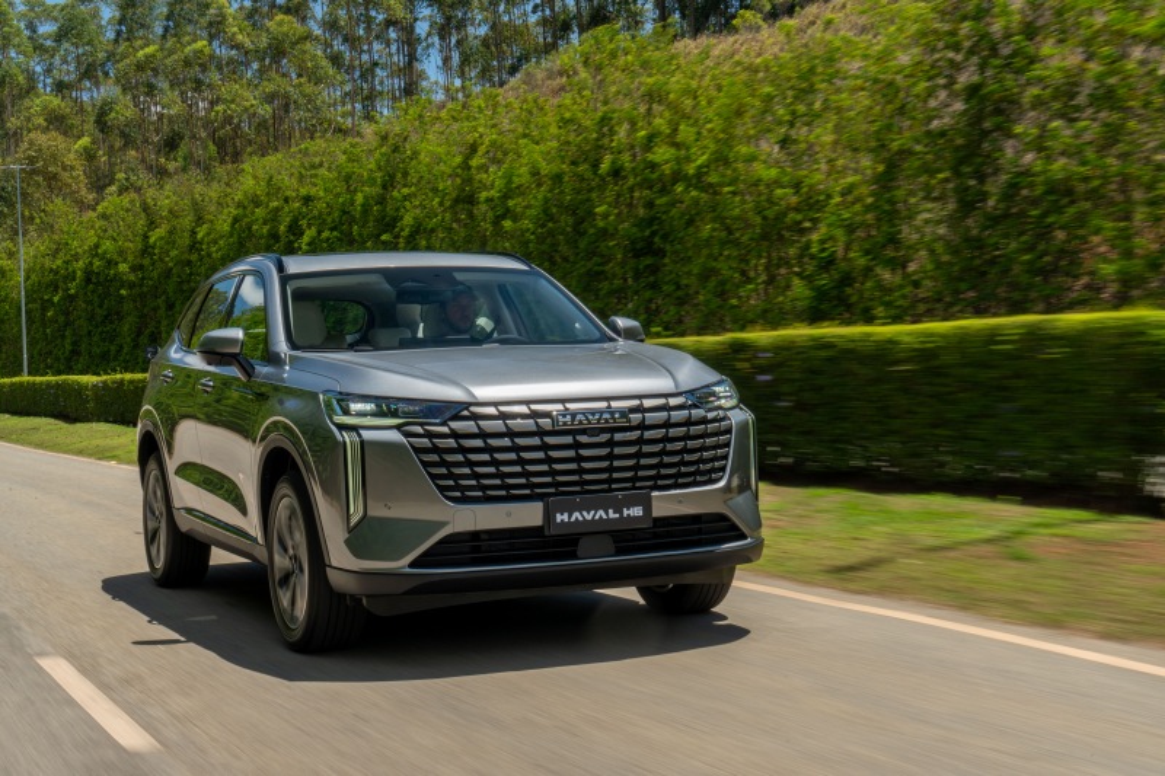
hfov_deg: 36.3
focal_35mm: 55
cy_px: 388
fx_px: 1779
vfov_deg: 24.6
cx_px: 582
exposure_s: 1/40
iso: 320
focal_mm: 55
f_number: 22
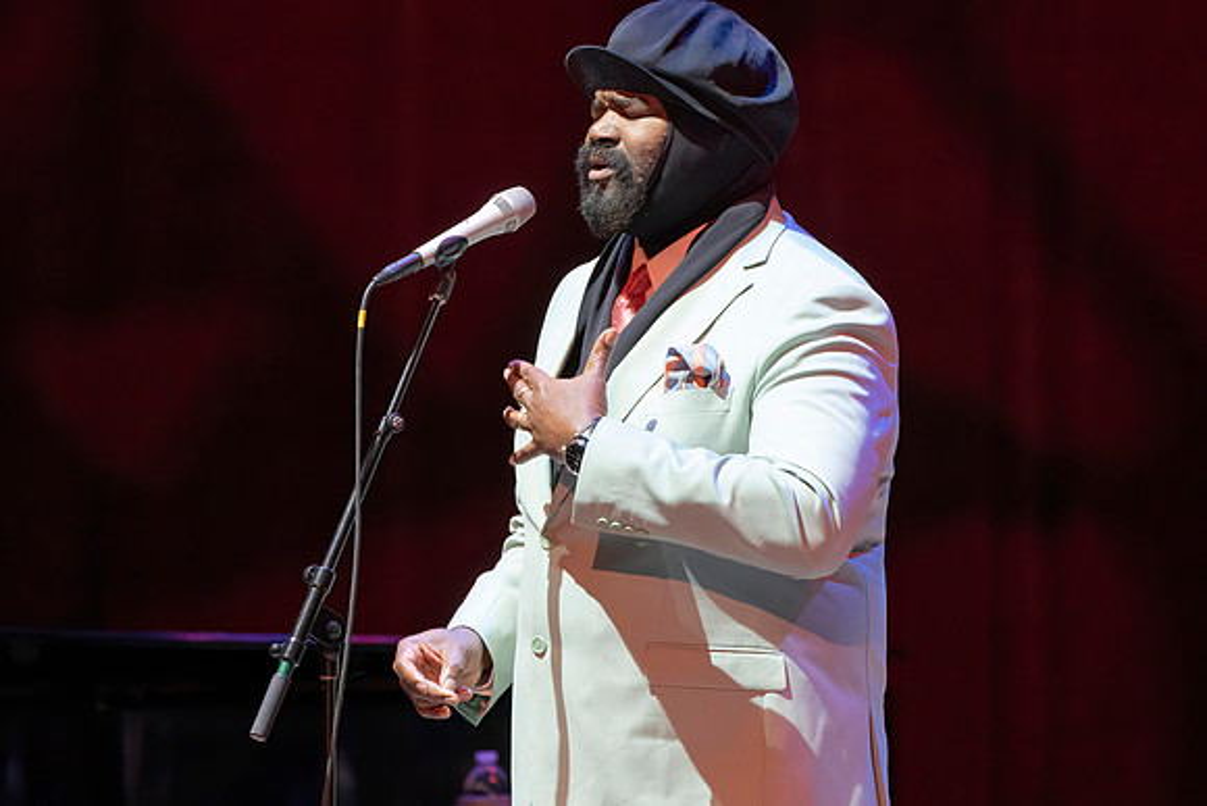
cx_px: 657
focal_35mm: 471
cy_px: 466
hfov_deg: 4.4
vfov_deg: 2.9
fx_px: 15779
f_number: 7.1
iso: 6400
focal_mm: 361
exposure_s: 1/250
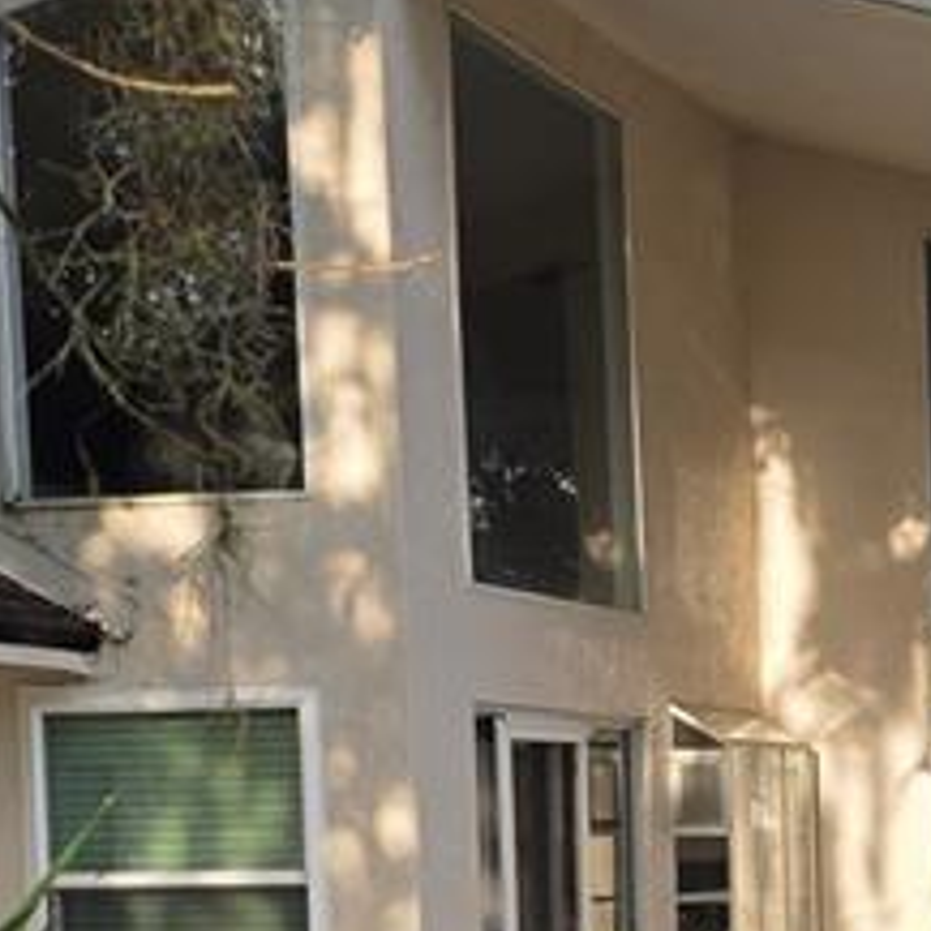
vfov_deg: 17.7
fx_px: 2921
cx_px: 1197
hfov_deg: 17.1
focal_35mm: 96
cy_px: 914
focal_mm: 6.25
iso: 80
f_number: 1.7
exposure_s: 1/1538
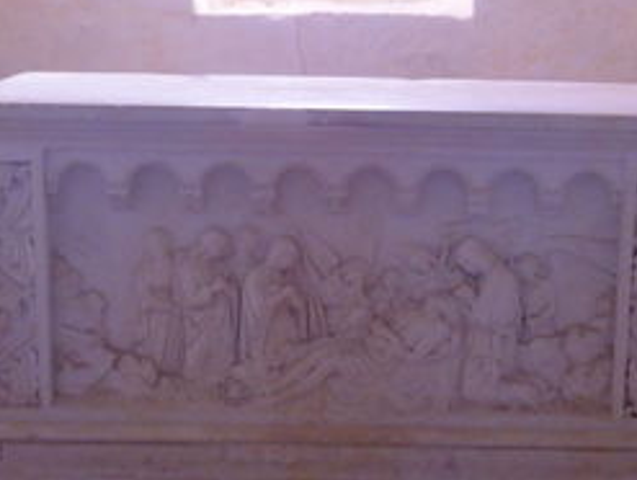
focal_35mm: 76
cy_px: 292
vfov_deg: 19.4
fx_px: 1401
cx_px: 348
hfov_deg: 25.6
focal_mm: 7.91
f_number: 3.4
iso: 400
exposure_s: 1/15
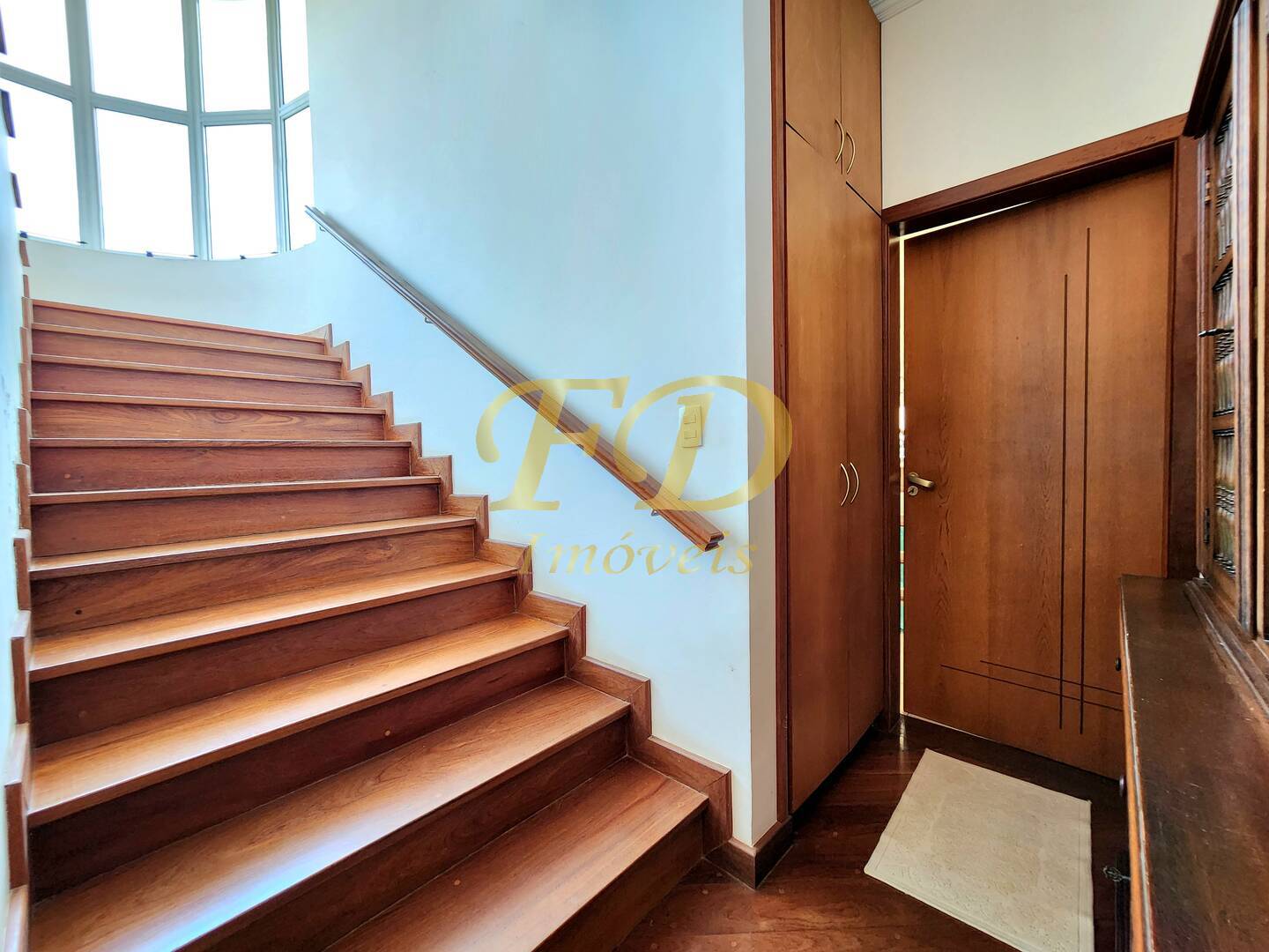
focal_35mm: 13
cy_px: 476
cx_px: 634
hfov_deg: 106.2
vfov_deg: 89.9
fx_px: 477
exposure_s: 1/60.2
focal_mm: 2.2
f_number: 2.2
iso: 200
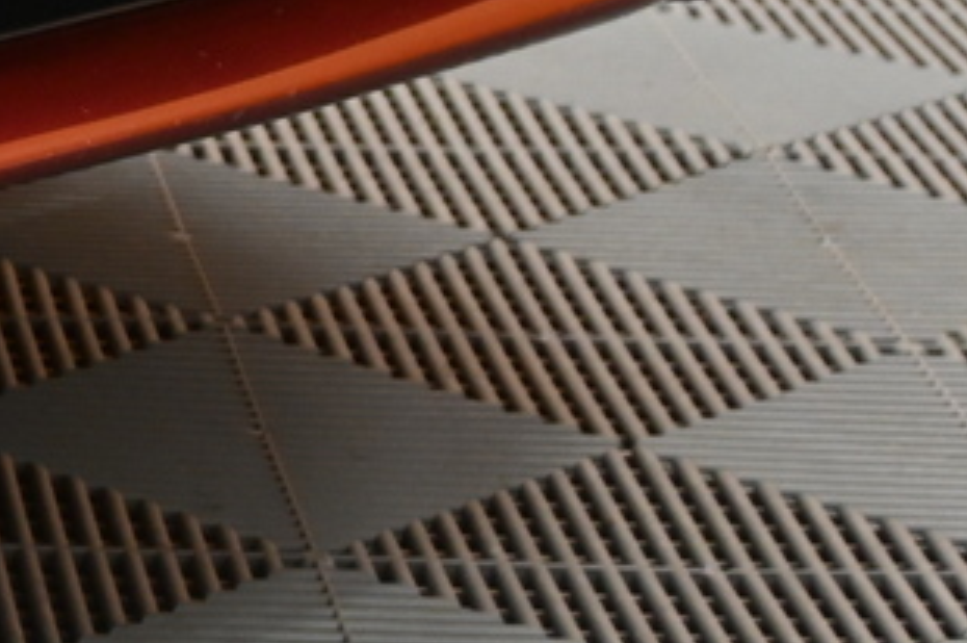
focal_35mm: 208
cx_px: -1223
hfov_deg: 9.1
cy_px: -468
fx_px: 5579
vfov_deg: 6.5
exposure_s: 1/40
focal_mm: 26.5
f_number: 4.5
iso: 500
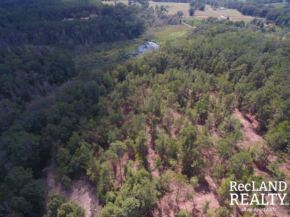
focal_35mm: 20
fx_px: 168
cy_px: 108
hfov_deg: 81.7
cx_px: 145
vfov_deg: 66.0
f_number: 2.8
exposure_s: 1/323
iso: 100
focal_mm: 3.61
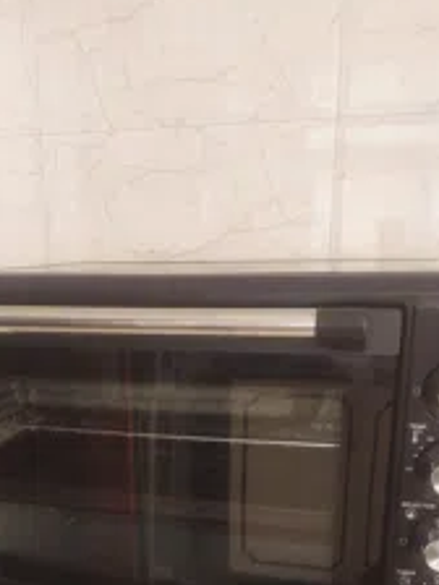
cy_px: 452
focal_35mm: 41
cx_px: 180
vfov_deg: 44.0
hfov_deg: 35.0
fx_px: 693
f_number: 1.8
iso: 400
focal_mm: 5.06
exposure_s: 1/50
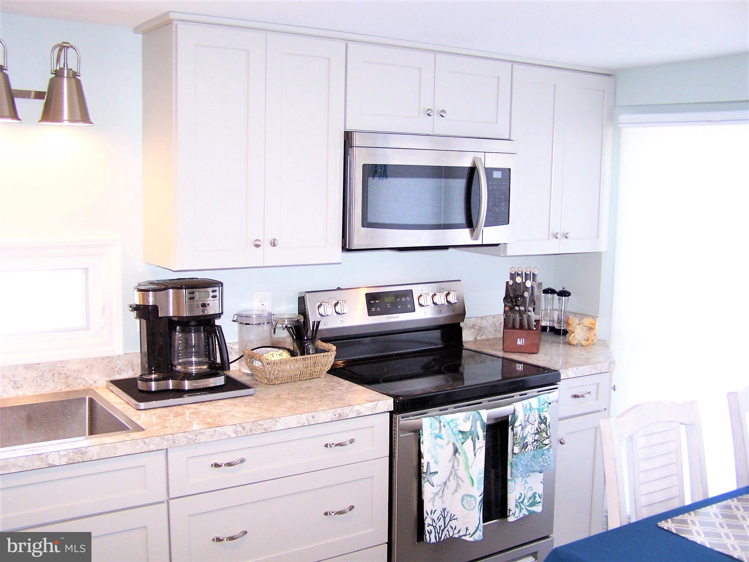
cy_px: 281
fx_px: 822
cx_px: 374
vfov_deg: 37.7
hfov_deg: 49.0
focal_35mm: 38
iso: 140
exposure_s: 1/60
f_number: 2.8
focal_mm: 6.3
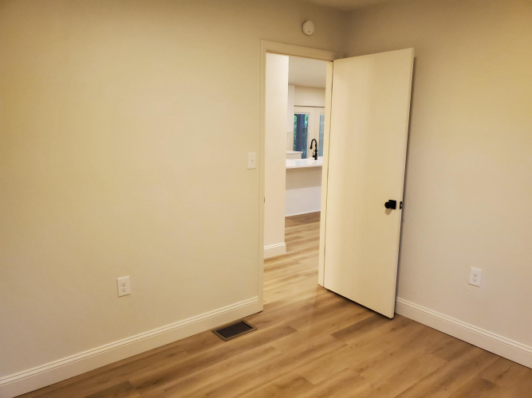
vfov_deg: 53.0
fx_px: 400
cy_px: 199
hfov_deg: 67.3
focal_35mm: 26
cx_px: 266
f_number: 2.4
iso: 320
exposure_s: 1/120
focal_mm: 4.3
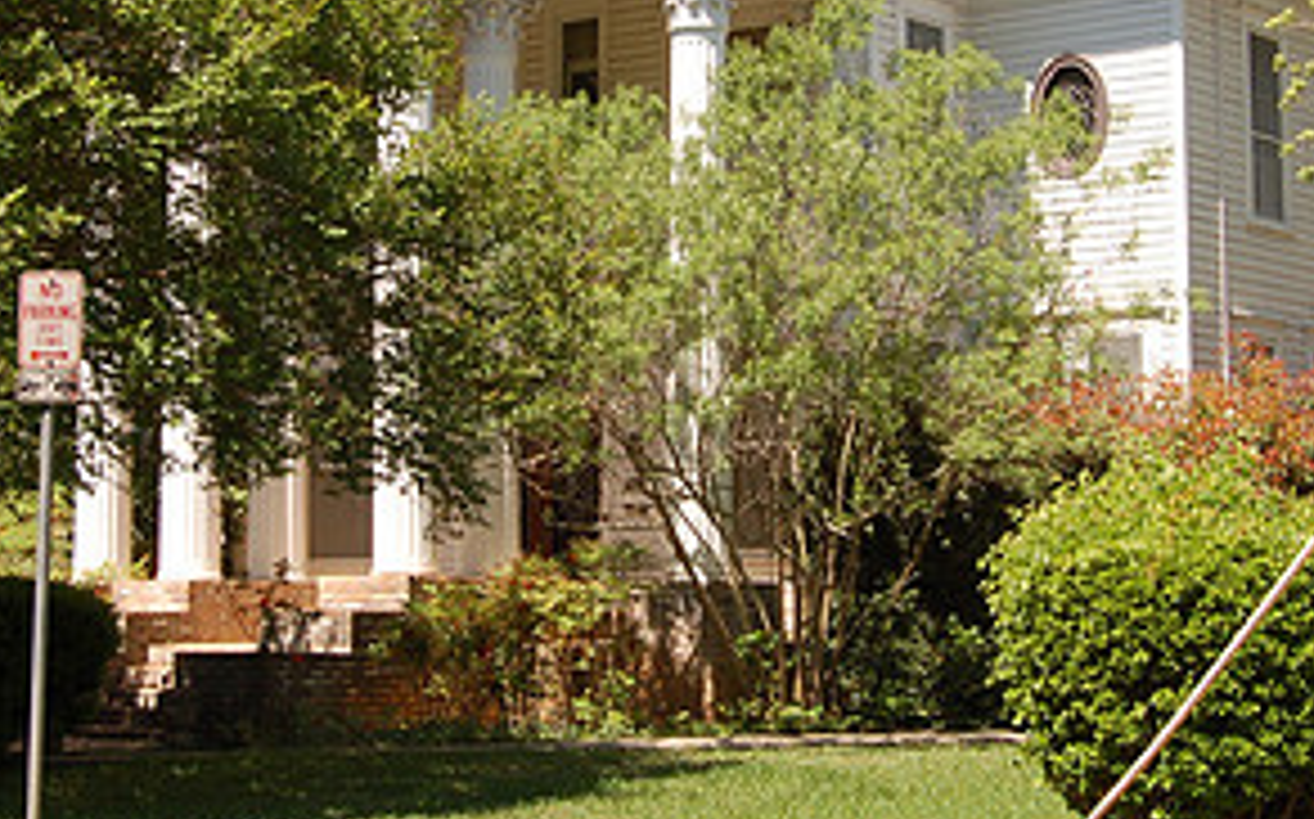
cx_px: 644
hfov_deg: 24.4
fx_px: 3042
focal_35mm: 85
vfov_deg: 15.3
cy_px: 198
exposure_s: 1/250
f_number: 8
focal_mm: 28
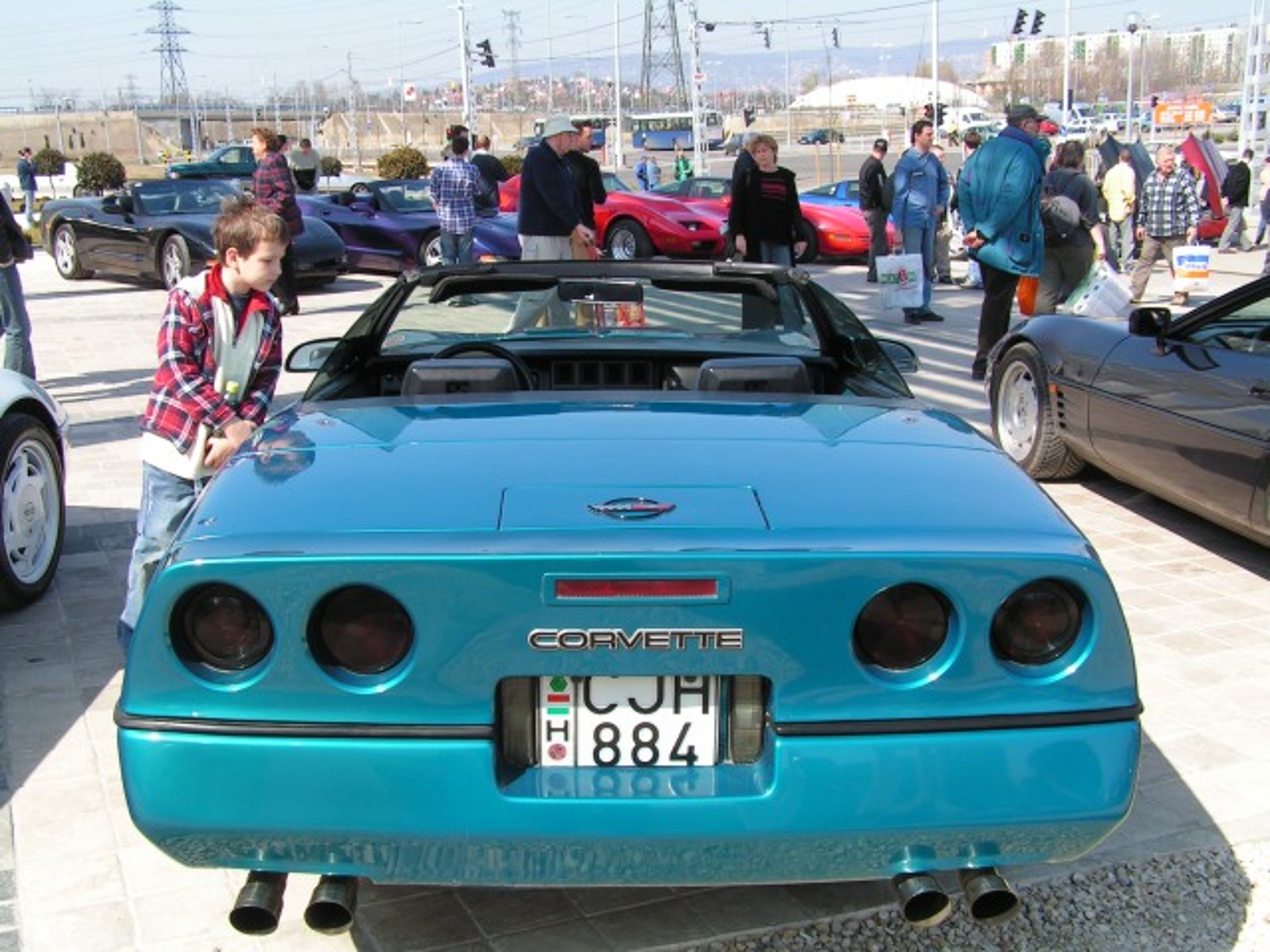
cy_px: 476
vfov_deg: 37.7
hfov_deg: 49.0
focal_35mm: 38
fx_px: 1394
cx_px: 635
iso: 50
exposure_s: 1/200
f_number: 5.6
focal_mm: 6.3
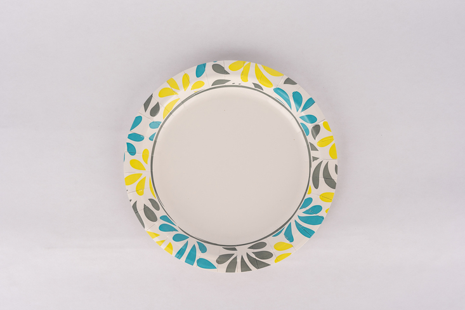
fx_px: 562
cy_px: 152
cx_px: 232
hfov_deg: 45.0
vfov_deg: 30.8
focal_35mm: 44
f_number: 10
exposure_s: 1/100
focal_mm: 42.5
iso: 320
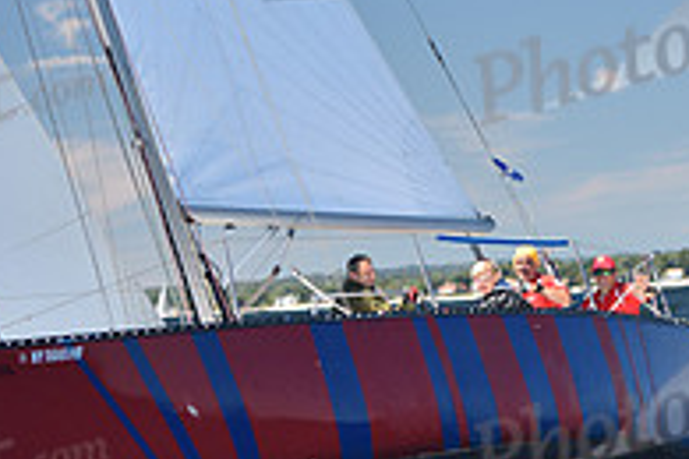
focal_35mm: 244
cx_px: 293
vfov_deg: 5.6
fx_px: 4670
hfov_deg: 8.4
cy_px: 267
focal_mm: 82
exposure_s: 1/800
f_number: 2.8
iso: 200
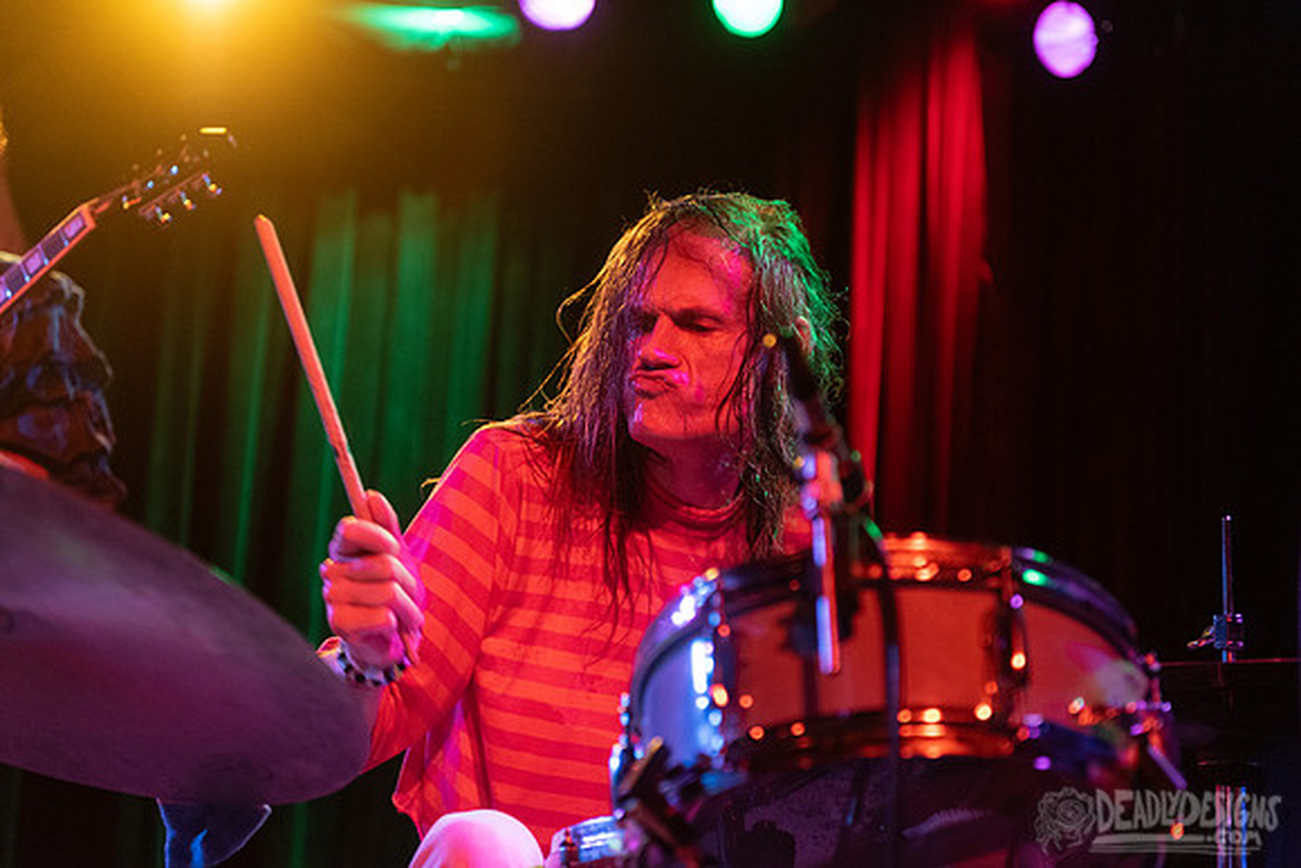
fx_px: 2169
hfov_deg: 33.4
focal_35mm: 60
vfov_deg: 22.6
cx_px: 650
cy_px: 434
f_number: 3.2
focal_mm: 60
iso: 2500
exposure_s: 1/200
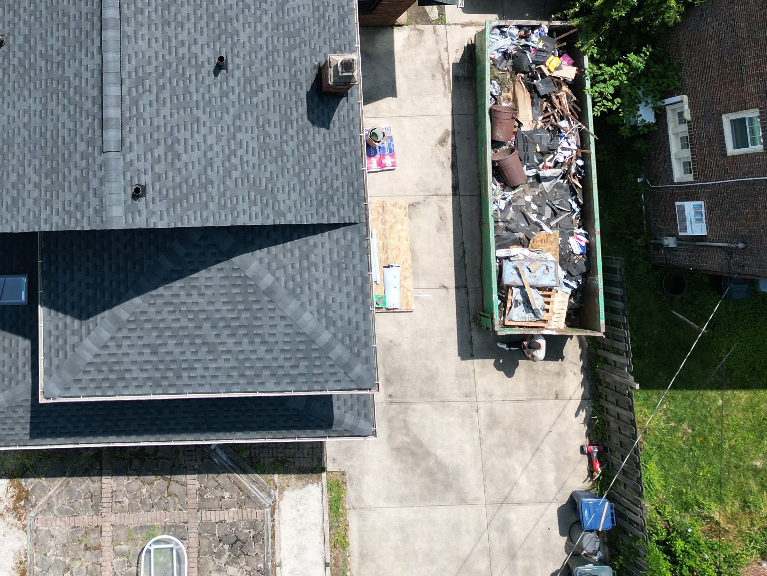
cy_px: 33
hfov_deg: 37.1
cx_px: 180
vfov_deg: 27.8
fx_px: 1108
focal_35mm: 50
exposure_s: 1/2500
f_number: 1.7
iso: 140
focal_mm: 6.72
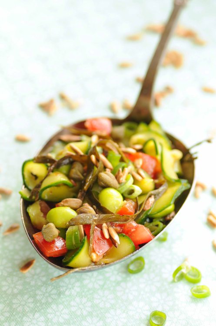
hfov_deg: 10.1
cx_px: 108
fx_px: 1218
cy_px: 163
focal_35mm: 135
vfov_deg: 15.2
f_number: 4
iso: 400
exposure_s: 1/160
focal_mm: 90
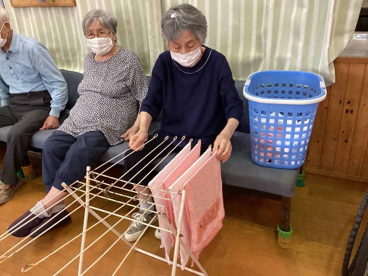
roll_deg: +4.2
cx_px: 184
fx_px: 330
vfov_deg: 45.4
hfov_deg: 58.4
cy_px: 138
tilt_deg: -27.5
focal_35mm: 31
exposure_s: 1/60
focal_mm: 3.3
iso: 250
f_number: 2.4
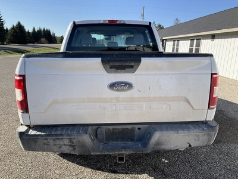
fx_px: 199
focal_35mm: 29
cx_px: 119
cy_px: 90
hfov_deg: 61.7
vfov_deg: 48.2
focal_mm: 3
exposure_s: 1/1279
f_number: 1.8
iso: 25
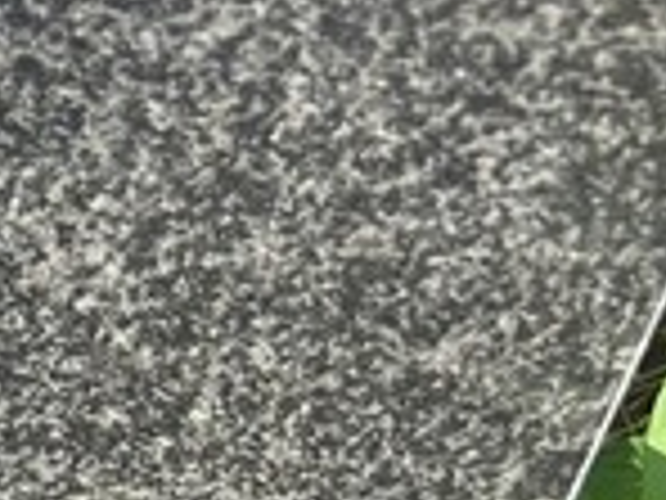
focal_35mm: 141
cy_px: 1090
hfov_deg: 11.7
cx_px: -891
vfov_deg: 9.6
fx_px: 2713
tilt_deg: -53.8
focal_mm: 5.7
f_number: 1.5
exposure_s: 1/957
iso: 50
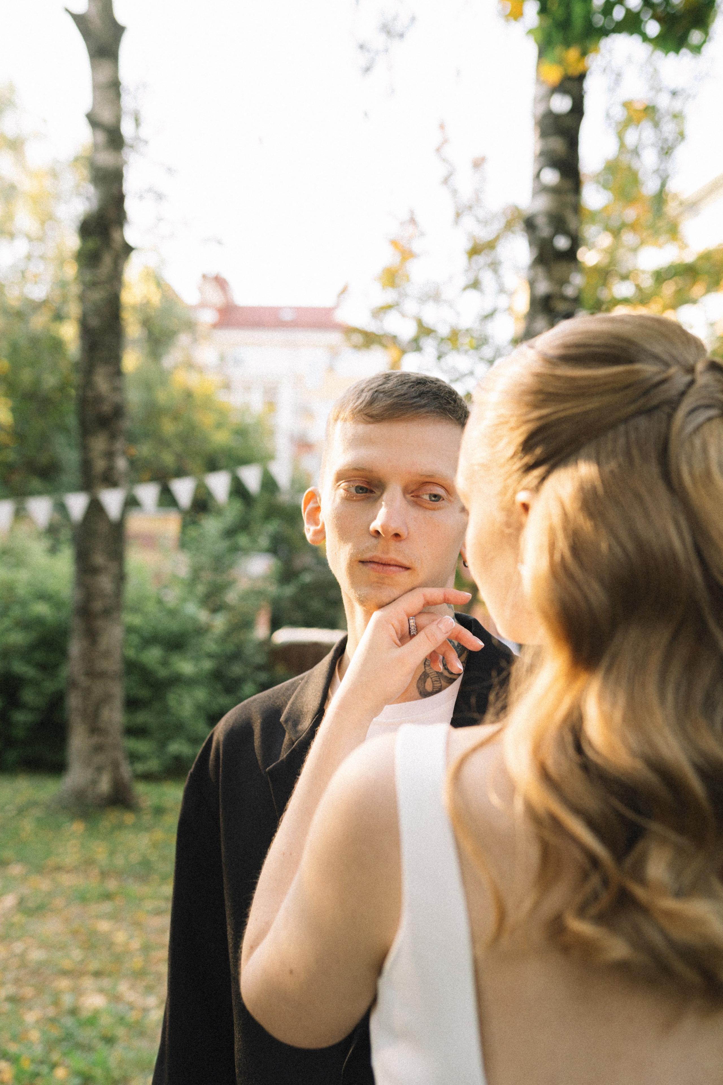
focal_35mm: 35
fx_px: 1054
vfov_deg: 54.4
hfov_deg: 37.9
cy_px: 542
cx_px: 362
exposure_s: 1/200
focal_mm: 35
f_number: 2.5
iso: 400
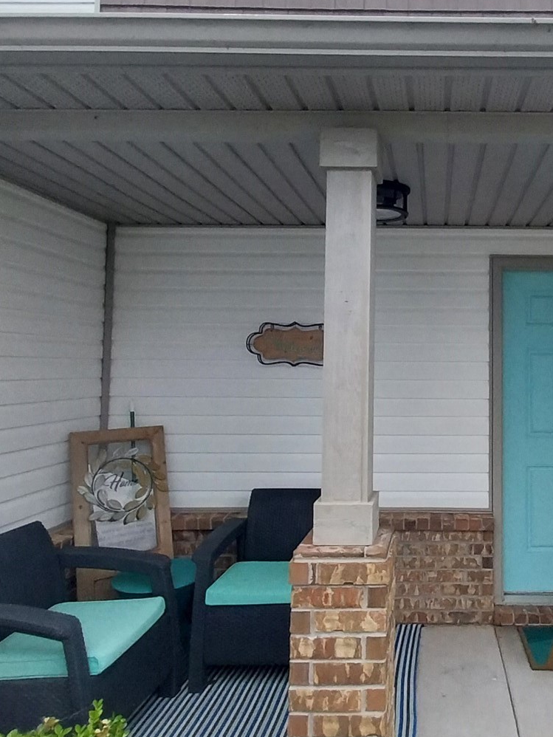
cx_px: 448
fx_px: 532
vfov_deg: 69.2
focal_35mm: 25
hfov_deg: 51.2
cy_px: 332
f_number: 2.2
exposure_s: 1/796
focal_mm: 1.13
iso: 64
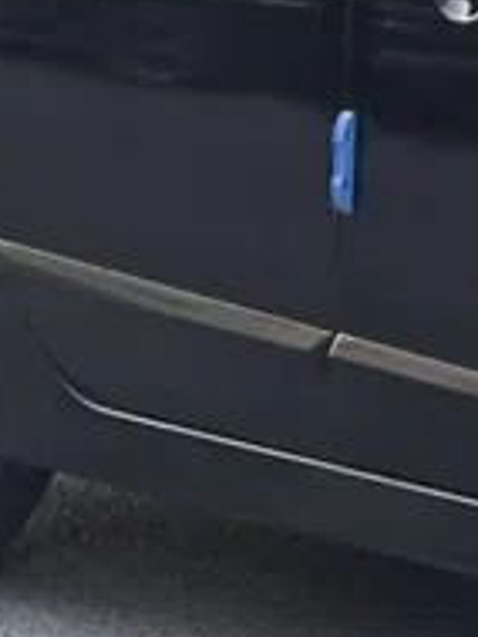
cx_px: 1377
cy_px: -659
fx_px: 6363
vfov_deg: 5.6
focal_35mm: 346
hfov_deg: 4.2
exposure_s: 1/155
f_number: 1.78
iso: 64
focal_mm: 6.86
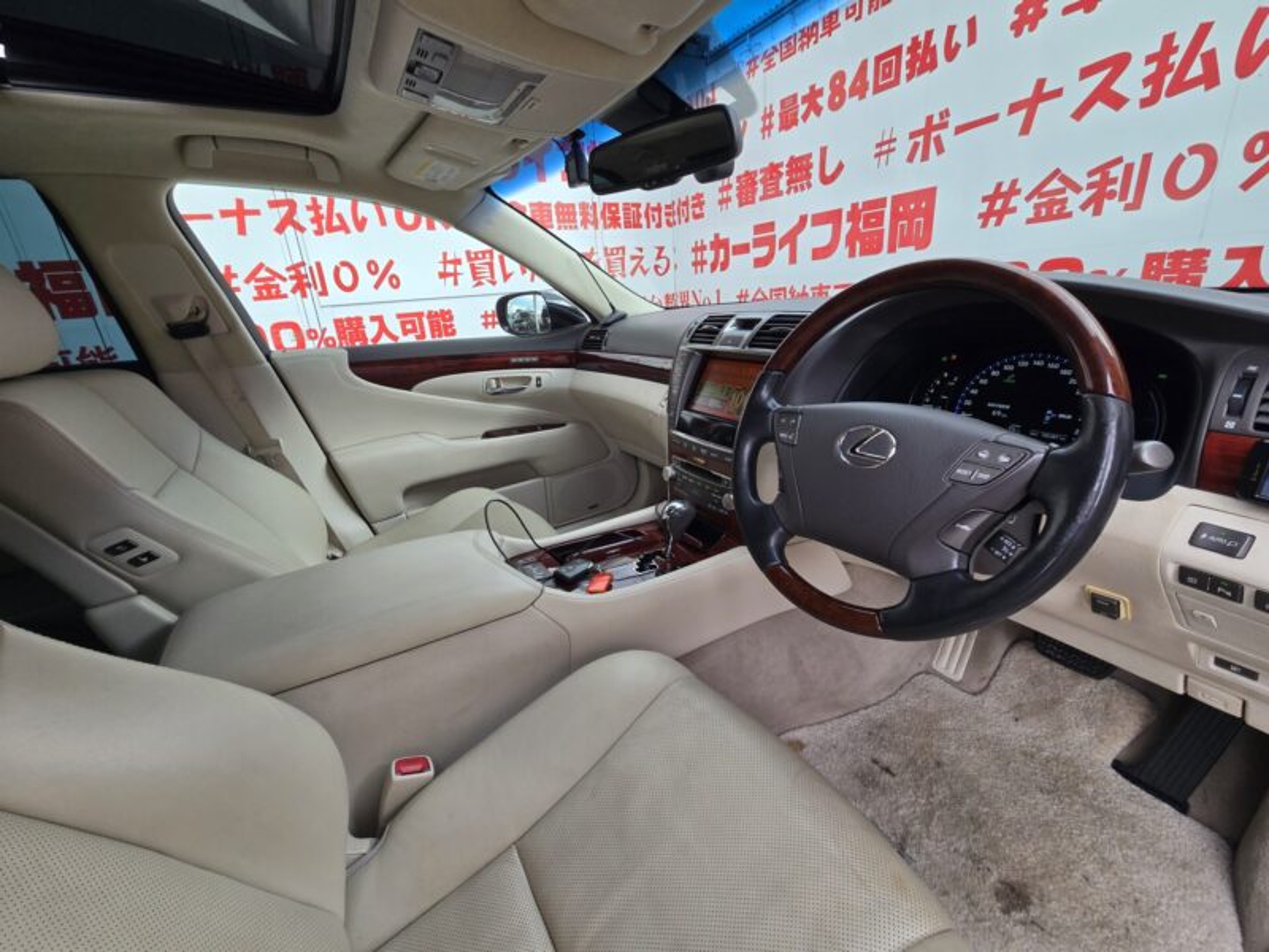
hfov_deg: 106.2
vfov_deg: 89.9
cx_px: 634
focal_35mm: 13
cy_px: 476
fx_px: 477
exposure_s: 1/175
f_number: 2.2
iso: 50
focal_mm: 2.2
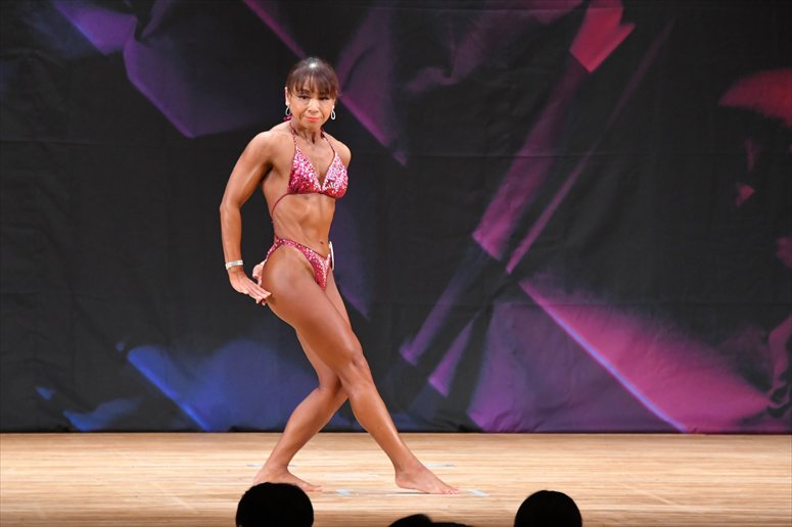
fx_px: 6597
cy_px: 264
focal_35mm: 300
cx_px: 396
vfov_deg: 4.6
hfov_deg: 6.9
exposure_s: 1/400
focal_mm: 200
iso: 4000
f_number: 5.6
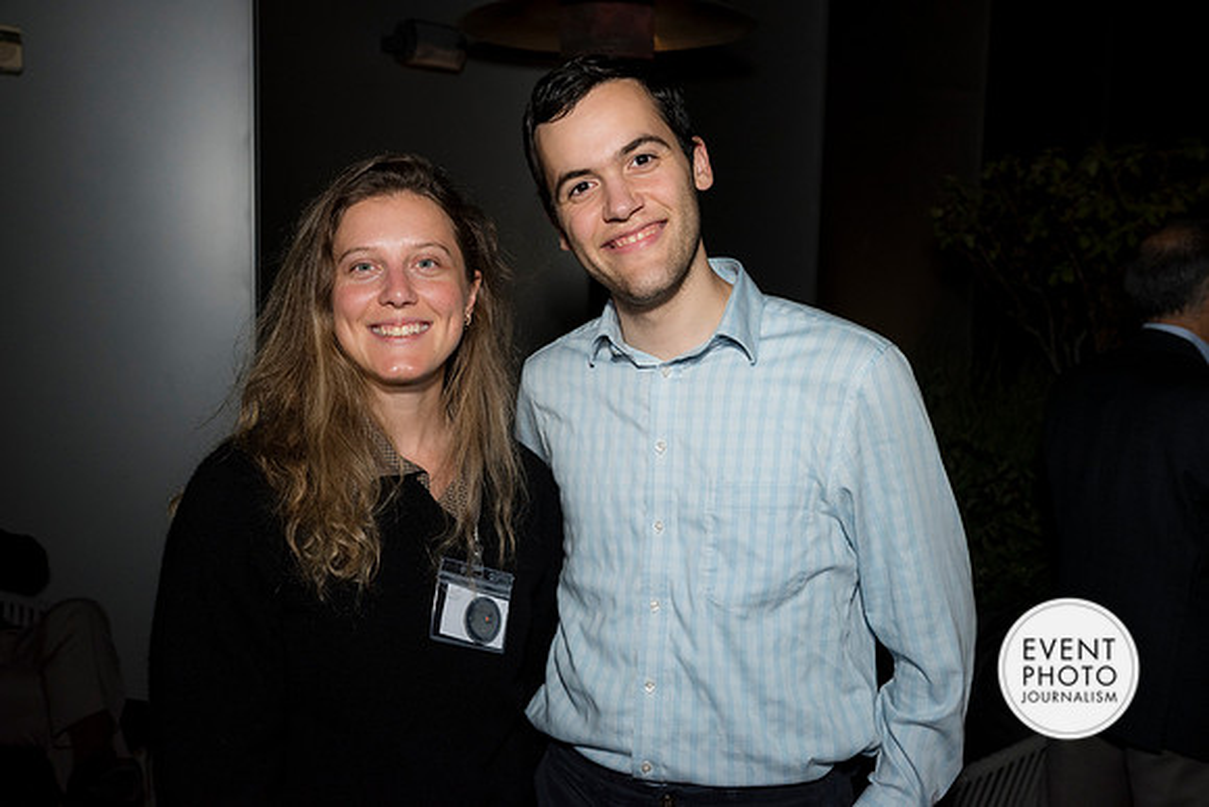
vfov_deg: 35.1
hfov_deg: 50.7
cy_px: 404
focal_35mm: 38
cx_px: 604
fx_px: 1276
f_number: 5.6
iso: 1250
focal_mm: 38
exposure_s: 1/125
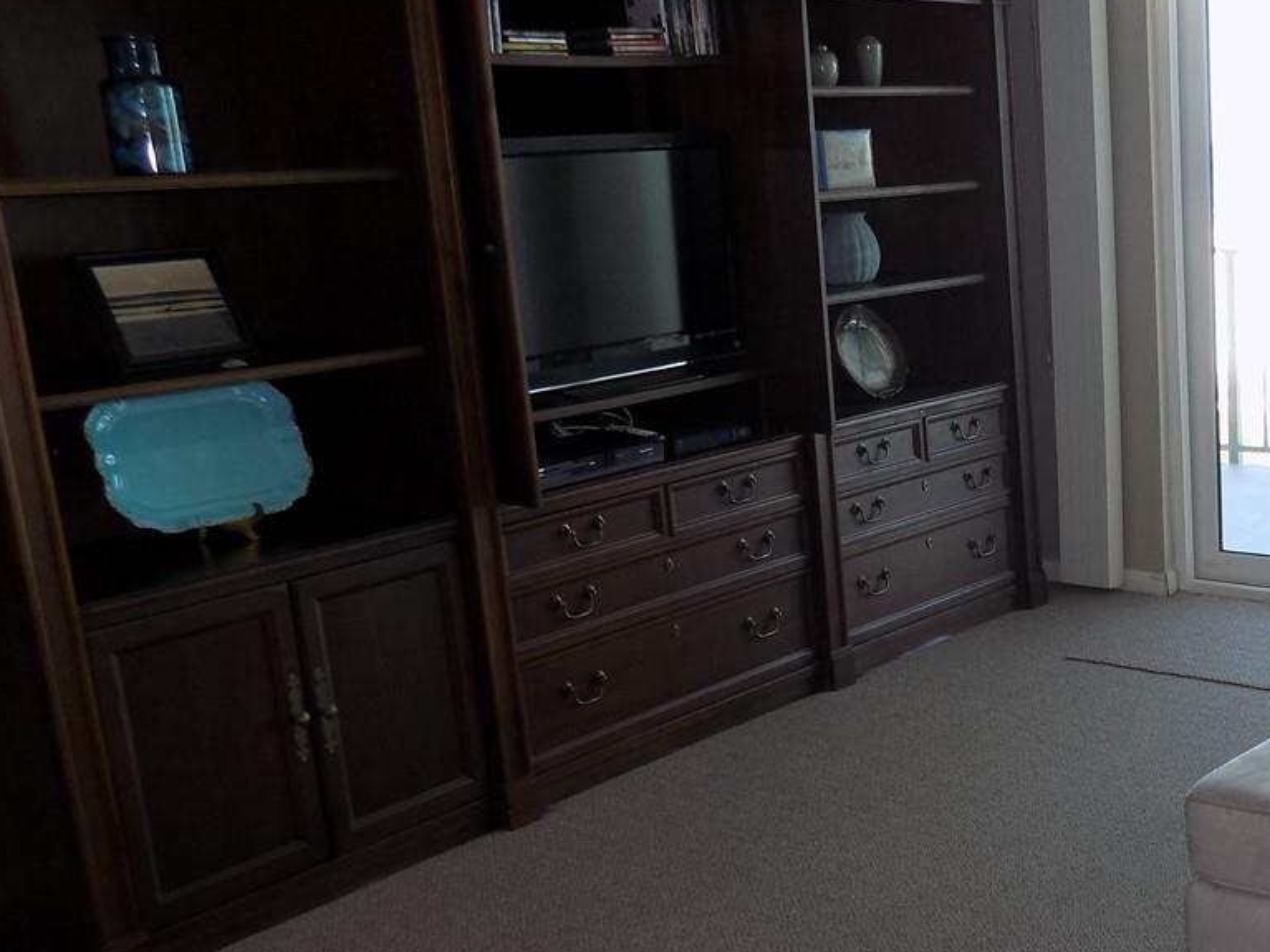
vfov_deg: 30.1
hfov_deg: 36.4
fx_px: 1761
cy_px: 604
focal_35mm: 48
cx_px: 1212
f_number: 3.1
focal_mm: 4
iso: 80
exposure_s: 1/40
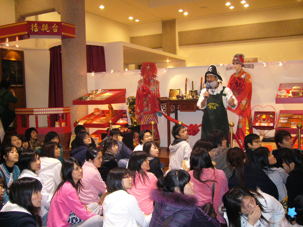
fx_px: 306
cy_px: 114
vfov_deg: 40.7
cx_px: 152
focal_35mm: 35
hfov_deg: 52.6
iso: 400
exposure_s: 1/60
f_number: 2.8
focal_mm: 5.8
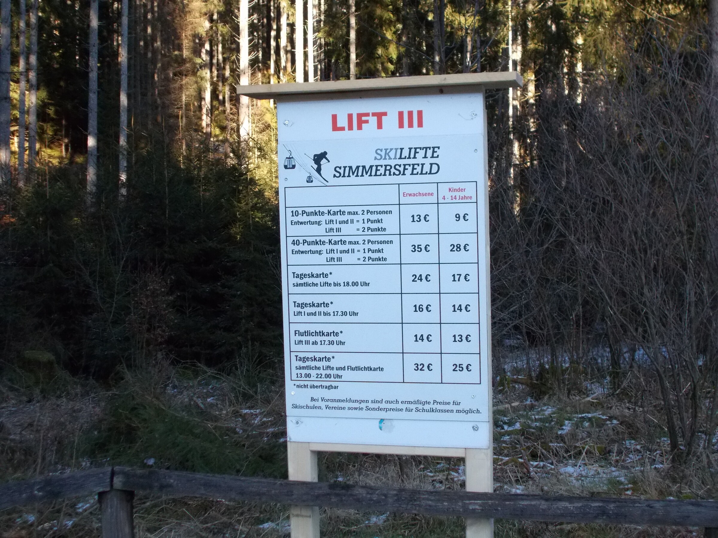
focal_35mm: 50
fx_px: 1037
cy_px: 269
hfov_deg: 38.2
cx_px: 359
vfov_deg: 29.1
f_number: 4.5
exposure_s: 1/250
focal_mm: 9
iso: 320
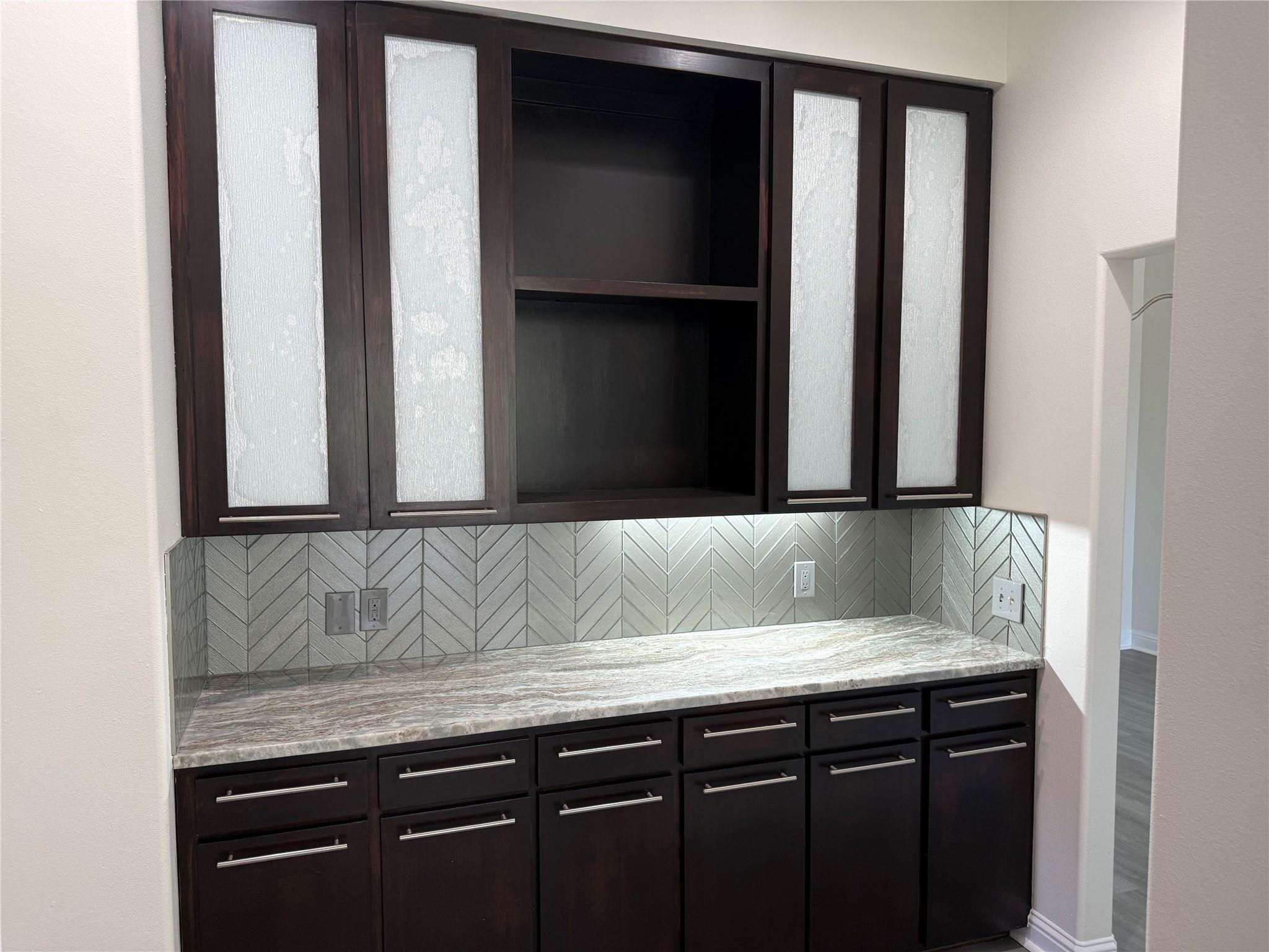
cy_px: 476
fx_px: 880
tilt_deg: -3.7
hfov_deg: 71.6
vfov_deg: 56.8
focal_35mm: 24
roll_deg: -0.5
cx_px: 634
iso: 125
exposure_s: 1/60
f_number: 1.78
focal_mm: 6.76
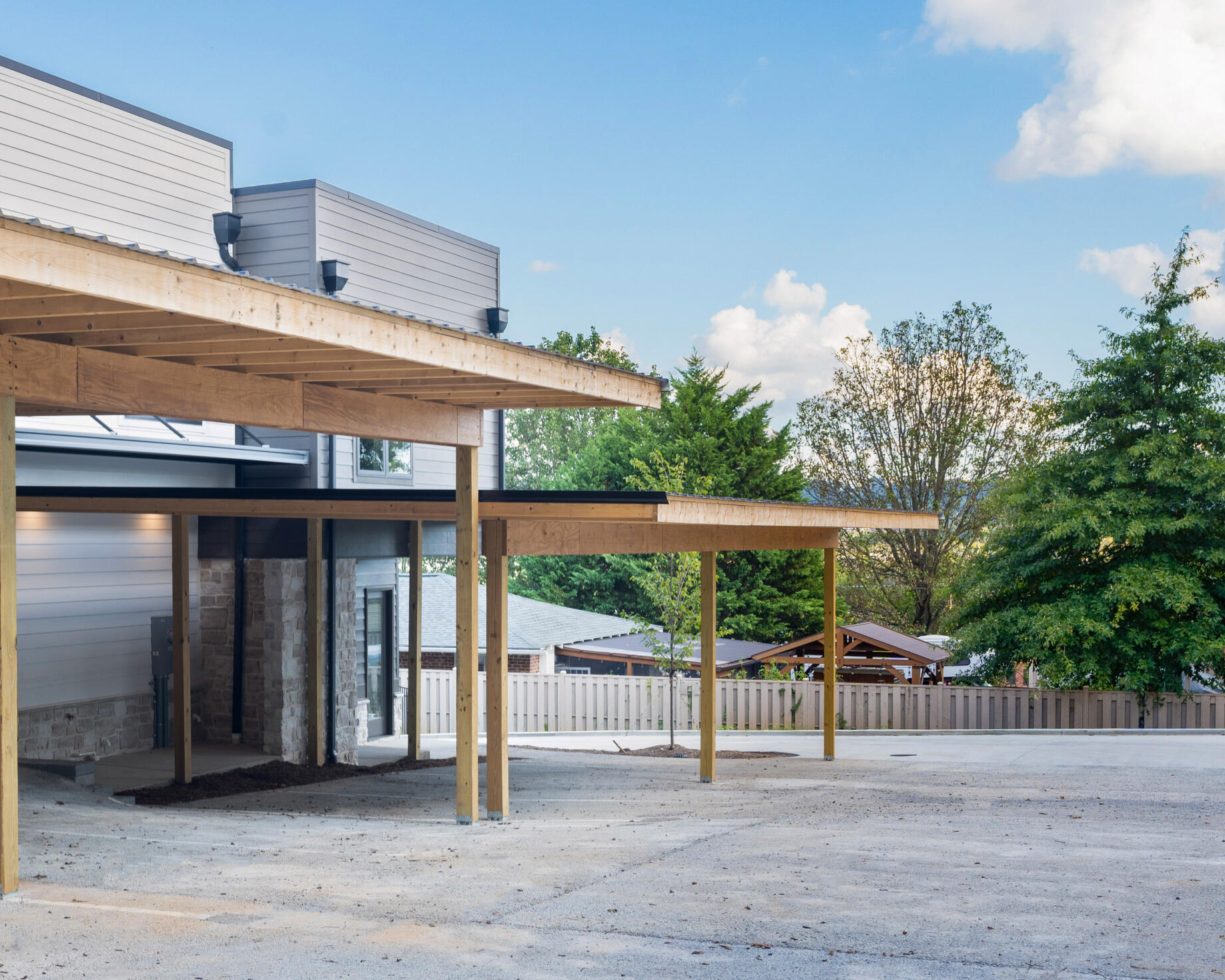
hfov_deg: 39.1
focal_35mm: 46
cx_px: 290
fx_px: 1668
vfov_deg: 32.7
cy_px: 588
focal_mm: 30
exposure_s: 1/250
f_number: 7.1
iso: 320
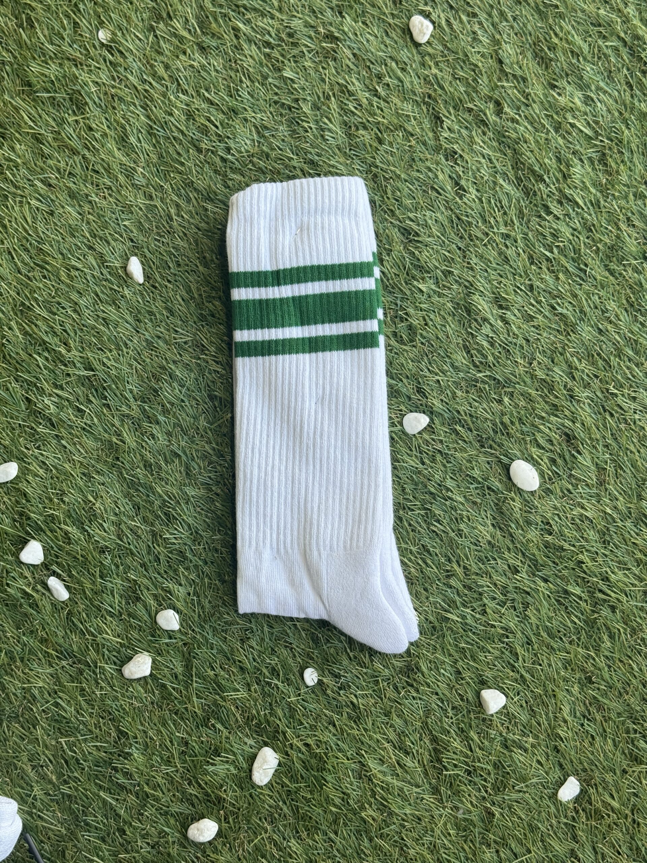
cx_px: 324
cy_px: 432
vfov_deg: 39.7
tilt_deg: -82.4
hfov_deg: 30.3
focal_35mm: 48
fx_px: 1196
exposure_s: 1/202
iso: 64
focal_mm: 6.76
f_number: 1.78
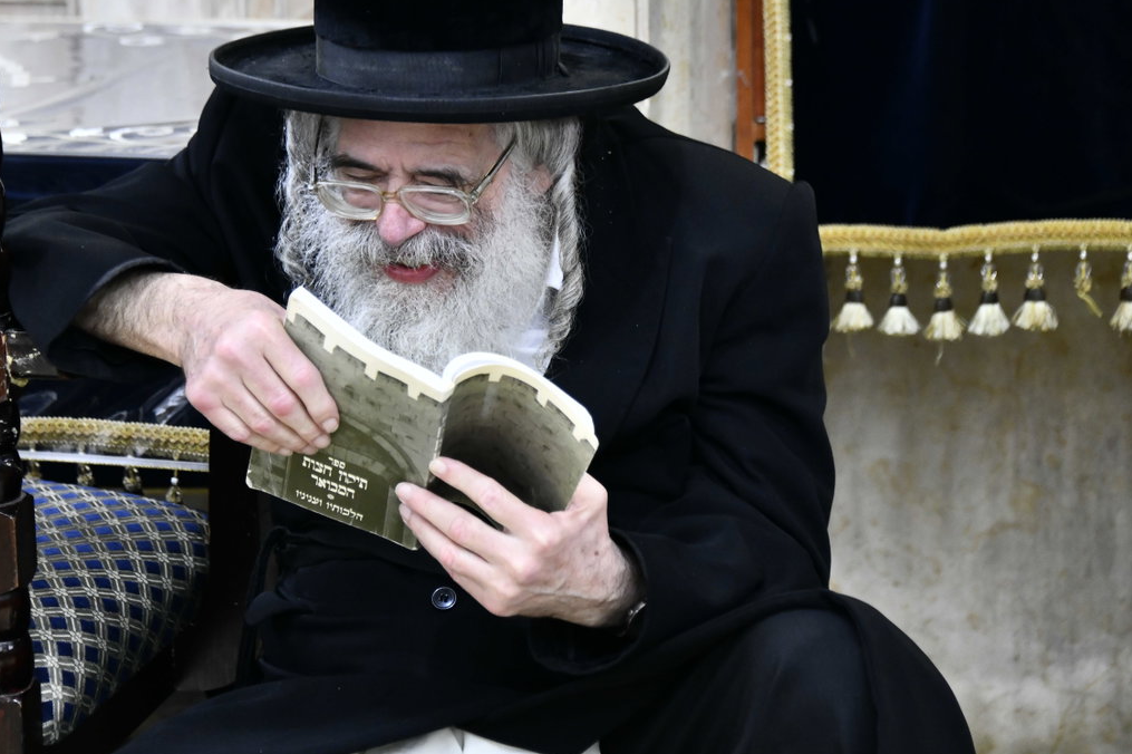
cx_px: 456
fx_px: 6286
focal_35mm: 200
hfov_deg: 10.3
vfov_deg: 6.9
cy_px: 256
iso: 1600
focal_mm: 145
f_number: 5.6
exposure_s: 1/125
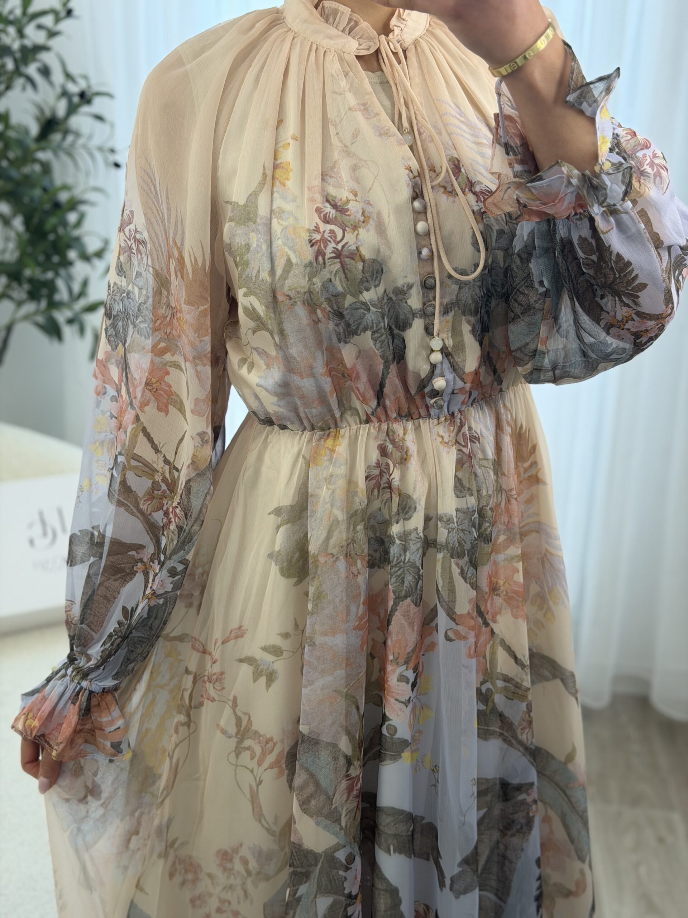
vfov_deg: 39.7
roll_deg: -2.0
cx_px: 344
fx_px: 1272
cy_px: 459
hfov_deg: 30.3
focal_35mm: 48
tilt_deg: -32.5
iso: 64
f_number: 1.78
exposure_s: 1/100
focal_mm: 6.76
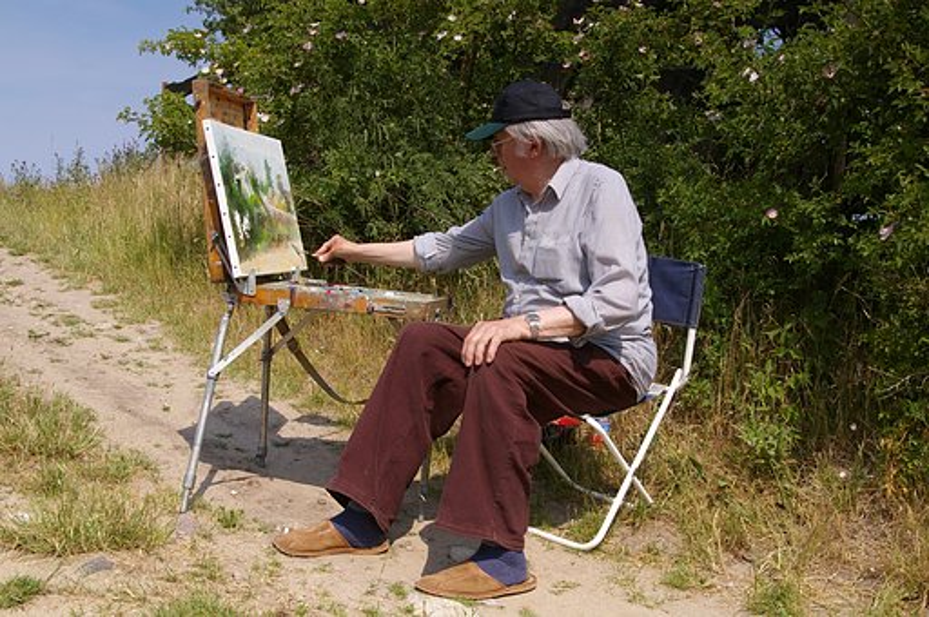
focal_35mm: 42
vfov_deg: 31.8
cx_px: 464
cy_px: 308
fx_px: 1082
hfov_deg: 46.5
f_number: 8
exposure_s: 1/350
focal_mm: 28
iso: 200
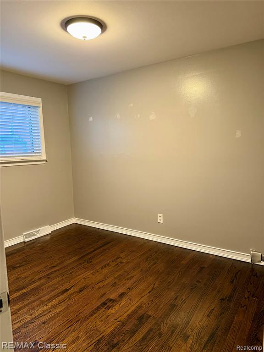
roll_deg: +1.6
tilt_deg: -5.4
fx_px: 244
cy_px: 176
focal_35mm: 24
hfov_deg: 56.8
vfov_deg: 71.6
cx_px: 132
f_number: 1.78
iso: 320
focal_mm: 6.76
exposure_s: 1/60
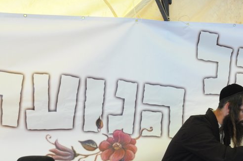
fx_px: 505
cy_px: 142
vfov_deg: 17.9
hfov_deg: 26.1
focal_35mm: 75
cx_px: 221
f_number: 5
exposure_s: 1/60
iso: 640
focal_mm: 24
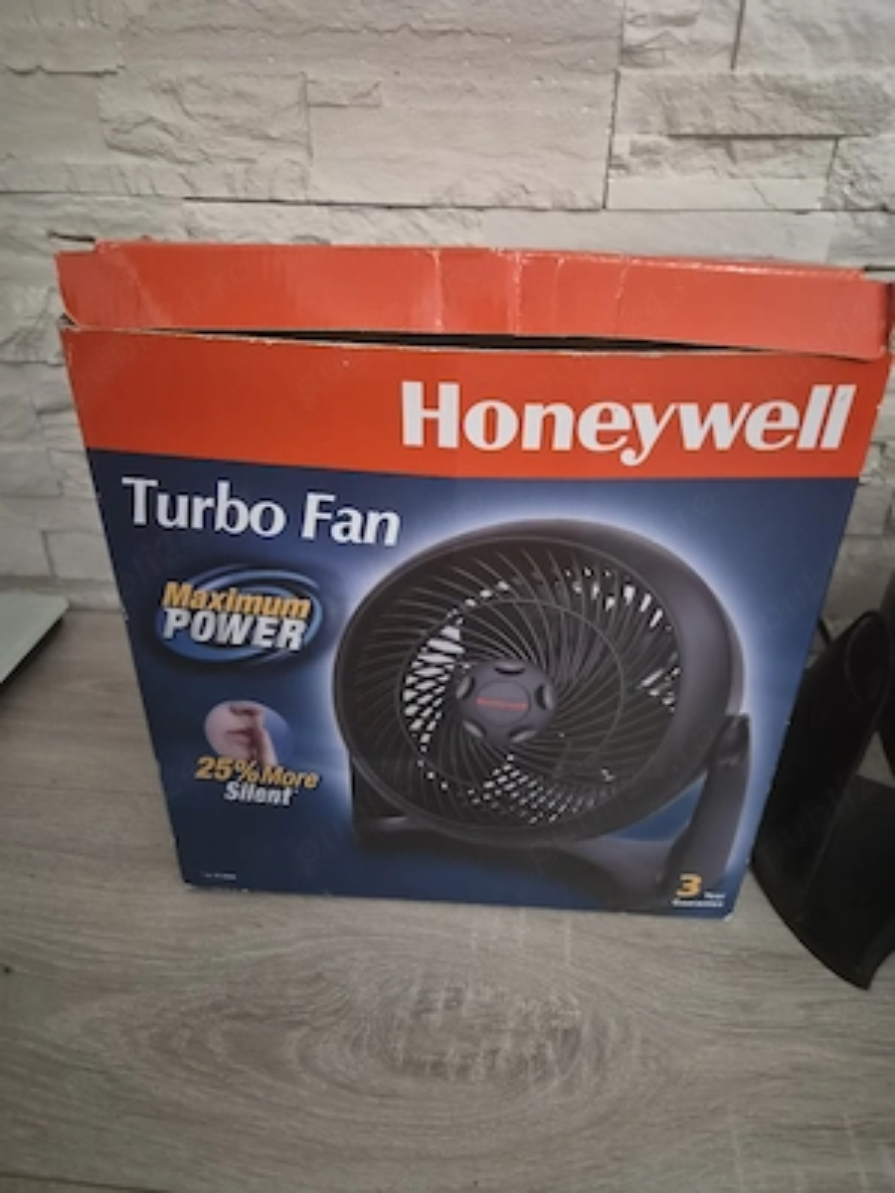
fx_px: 793
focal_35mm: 23
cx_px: 448
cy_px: 596
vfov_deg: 73.9
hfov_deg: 58.9
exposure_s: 1/33
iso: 1600
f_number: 1.8
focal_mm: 5.4
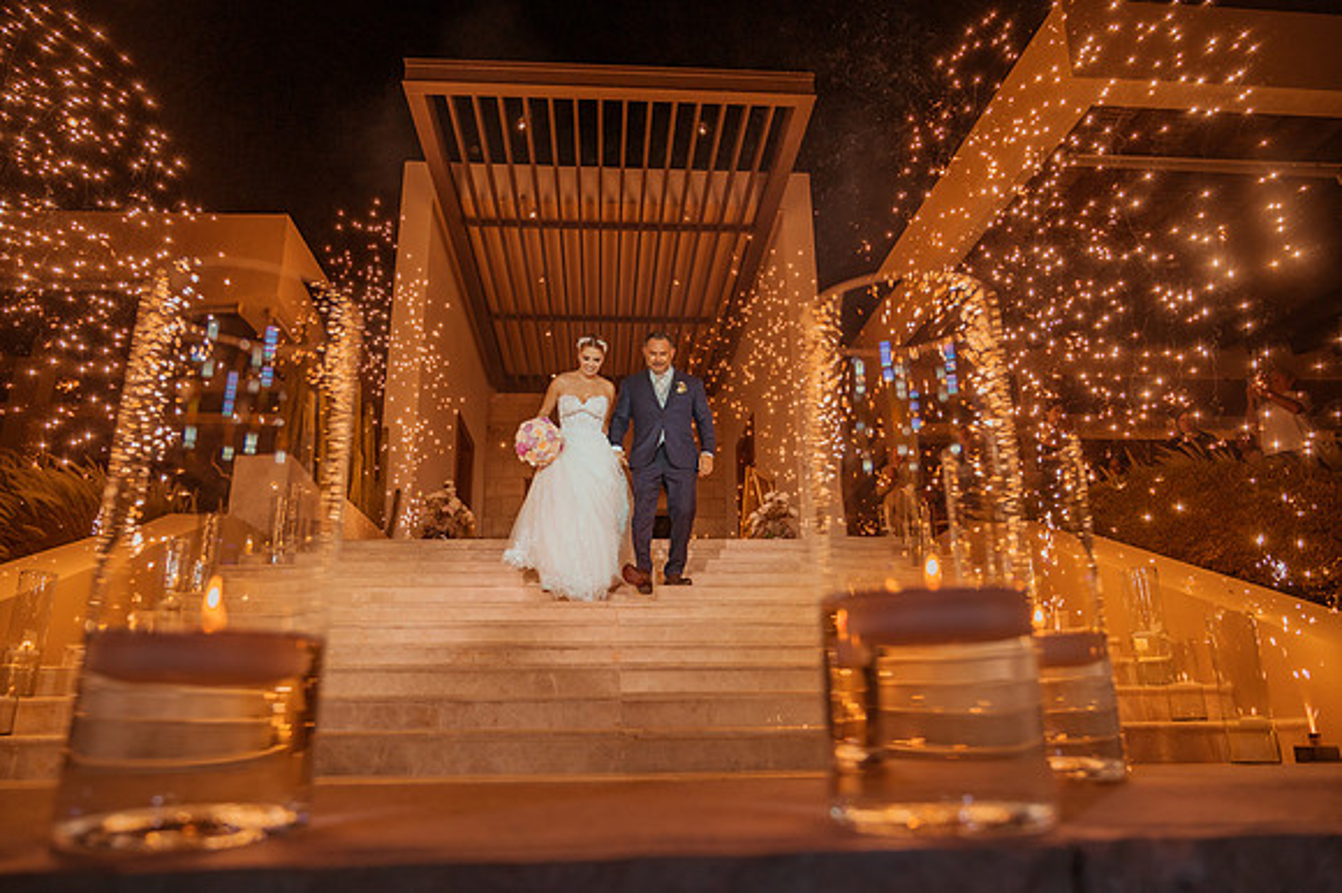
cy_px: 446
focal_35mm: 24
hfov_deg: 73.8
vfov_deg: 53.1
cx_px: 671
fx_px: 894
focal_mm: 24
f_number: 4
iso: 1250
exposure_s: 1/640
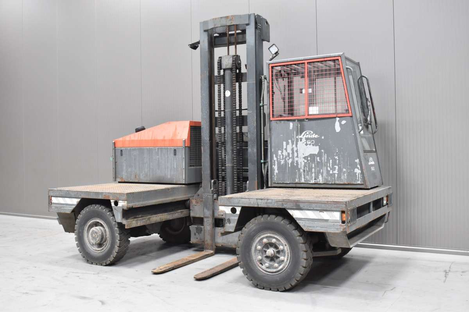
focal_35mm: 38
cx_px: 234
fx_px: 489
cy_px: 156
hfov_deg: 51.3
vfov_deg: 35.5
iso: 1600
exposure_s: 1/25
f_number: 5
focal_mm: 25
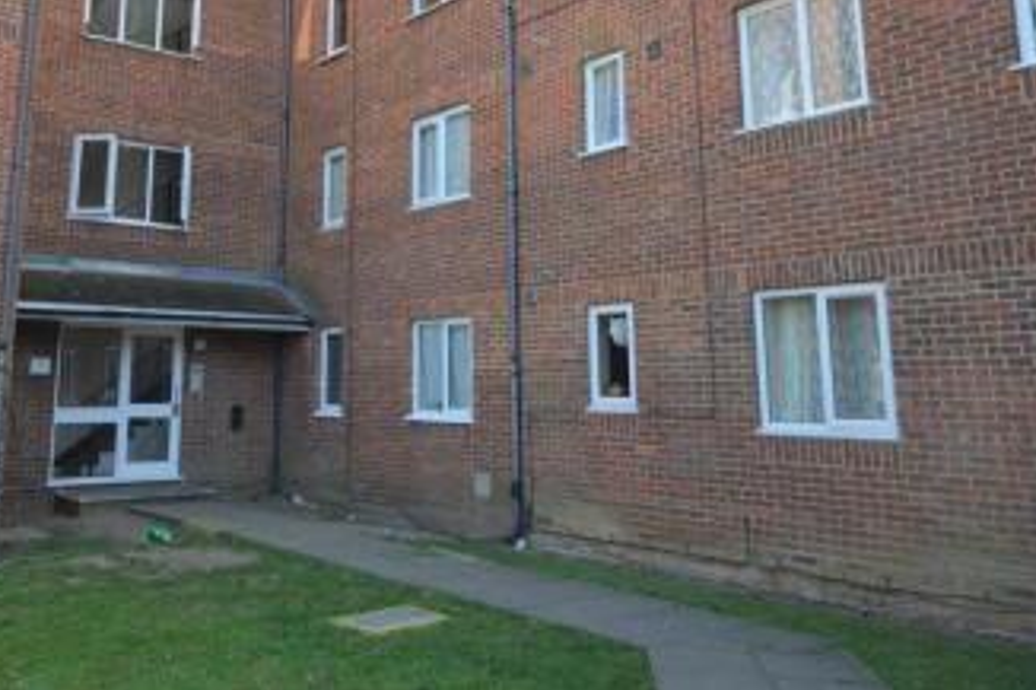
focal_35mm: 35
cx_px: 378
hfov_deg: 53.8
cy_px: 192
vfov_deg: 37.1
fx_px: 1007
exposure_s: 1/160
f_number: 6.3
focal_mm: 16
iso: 200
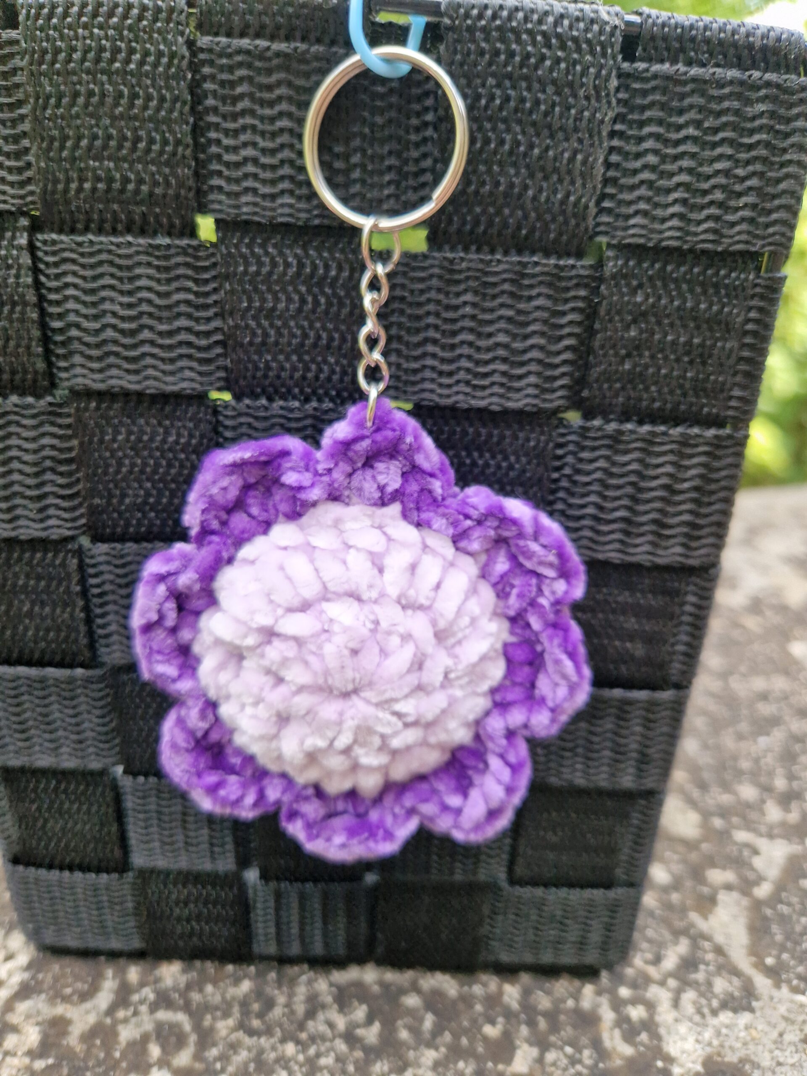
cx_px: 404
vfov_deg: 73.9
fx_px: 715
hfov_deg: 58.9
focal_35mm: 23
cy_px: 538
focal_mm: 5.4
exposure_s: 1/180
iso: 50
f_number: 1.8
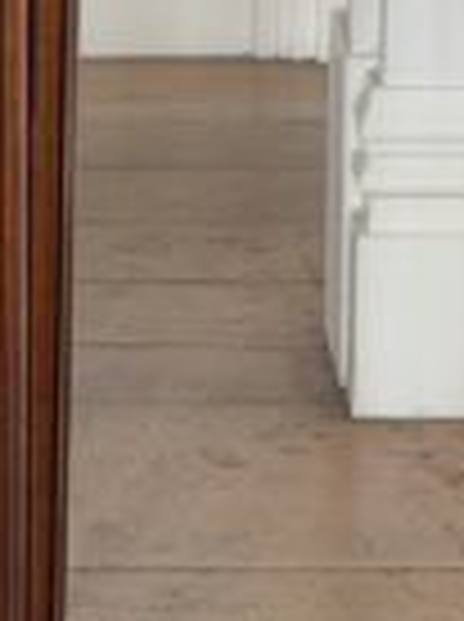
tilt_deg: -10.4
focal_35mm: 214
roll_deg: +0.2
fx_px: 3837
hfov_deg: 6.9
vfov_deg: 9.1
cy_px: -248
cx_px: -54
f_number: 1.78
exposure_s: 1/121
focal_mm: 6.76
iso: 64
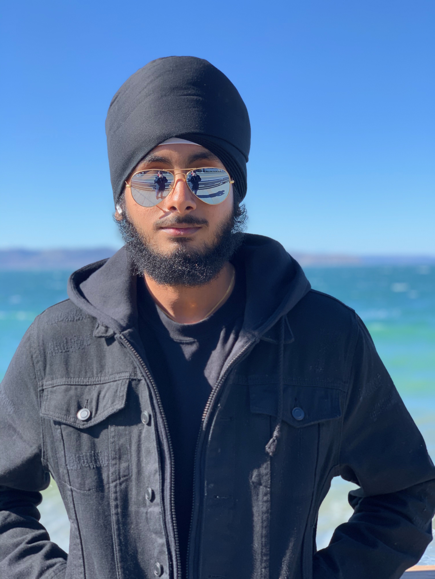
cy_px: 290
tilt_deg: -1.4
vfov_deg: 36.8
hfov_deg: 28.0
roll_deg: +0.7
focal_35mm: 52
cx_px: 218
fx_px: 871
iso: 16
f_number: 2.4
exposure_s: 1/338
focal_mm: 6
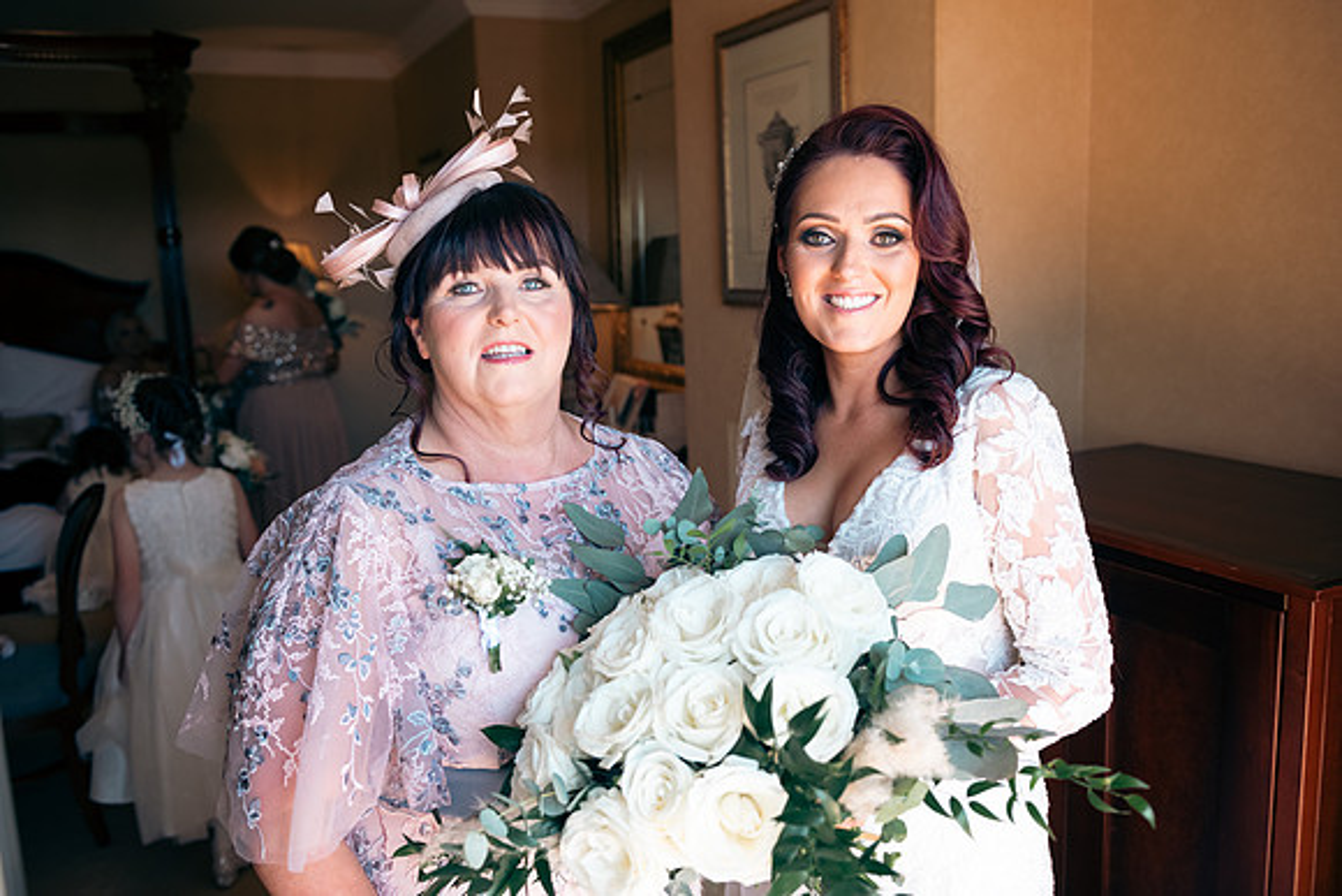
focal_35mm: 29
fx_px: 1081
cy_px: 448
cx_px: 671
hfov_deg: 63.6
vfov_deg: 45.0
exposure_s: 1/320
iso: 320
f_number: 3.5
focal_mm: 29
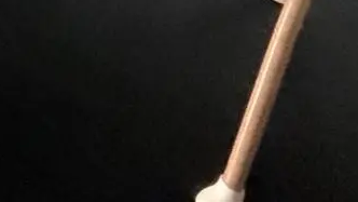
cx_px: -480
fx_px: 893
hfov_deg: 14.9
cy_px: -627
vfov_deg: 7.8
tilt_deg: -5.5
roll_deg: +2.2
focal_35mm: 94
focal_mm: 2.22
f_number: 2.2
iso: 500
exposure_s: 1/60
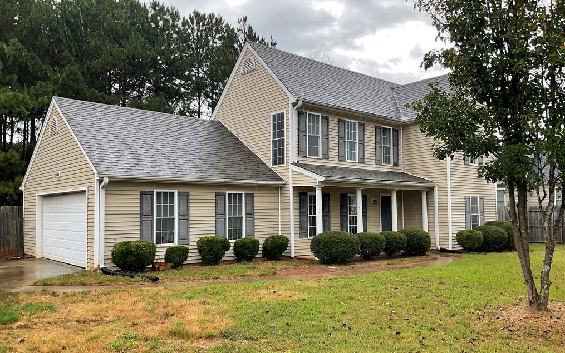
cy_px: 191
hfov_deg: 61.2
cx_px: 283
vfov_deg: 40.6
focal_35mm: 31
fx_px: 477
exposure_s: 1/192
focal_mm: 3
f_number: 1.8
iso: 16
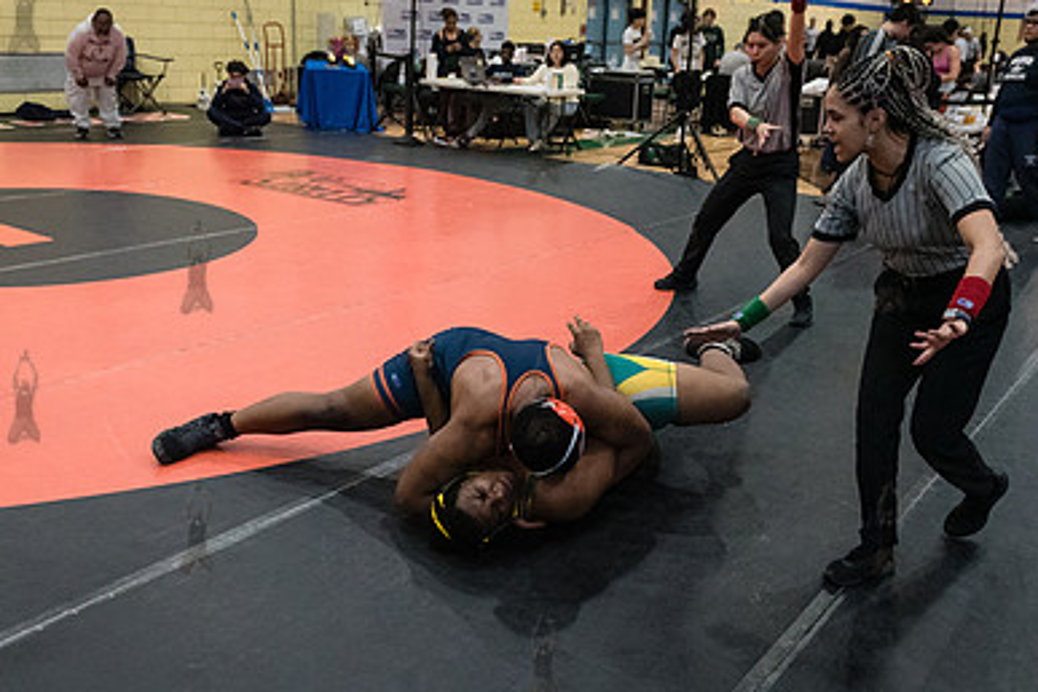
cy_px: 396
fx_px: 1038
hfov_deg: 53.1
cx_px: 542
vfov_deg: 36.8
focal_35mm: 36
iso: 8000
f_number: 3.2
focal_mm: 24
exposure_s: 1/640
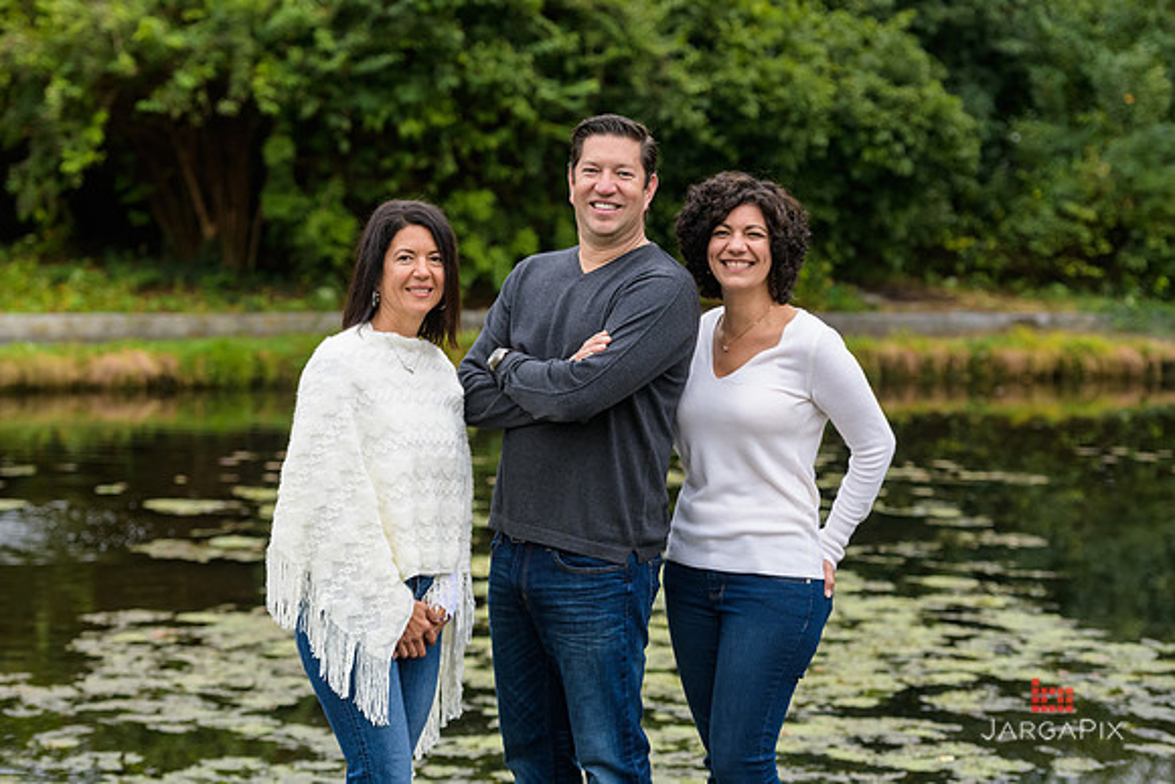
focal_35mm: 112
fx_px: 3643
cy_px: 338
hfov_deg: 18.3
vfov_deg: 12.3
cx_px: 588
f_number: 4
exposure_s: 1/400
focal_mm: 98
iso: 400
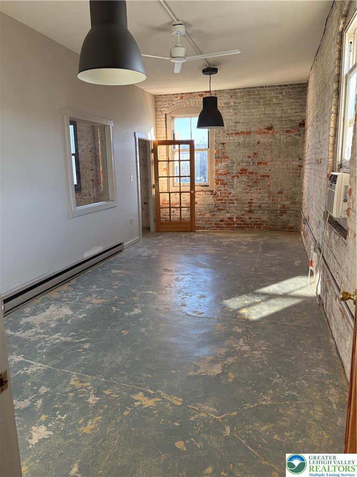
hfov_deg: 53.1
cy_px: 238
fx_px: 358
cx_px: 178
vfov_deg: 67.3
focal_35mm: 26
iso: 125
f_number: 1.6
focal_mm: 5.96
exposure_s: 1/160
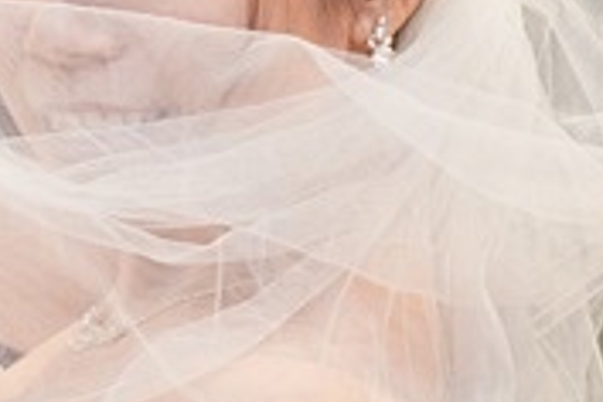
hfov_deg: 9.2
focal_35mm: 208
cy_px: 135
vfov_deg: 6.6
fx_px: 3484
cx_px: -668
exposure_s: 1/80
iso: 800
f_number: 5.6
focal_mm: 46
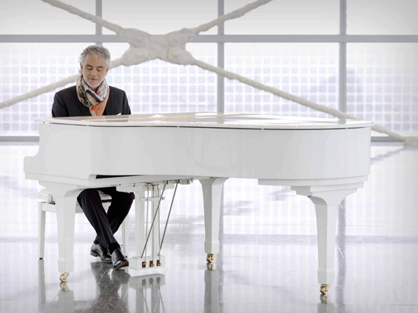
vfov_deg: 12.9
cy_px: 156
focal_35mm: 115
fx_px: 1388
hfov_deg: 17.1
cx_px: 190
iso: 800
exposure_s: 1/500
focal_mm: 105
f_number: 3.2
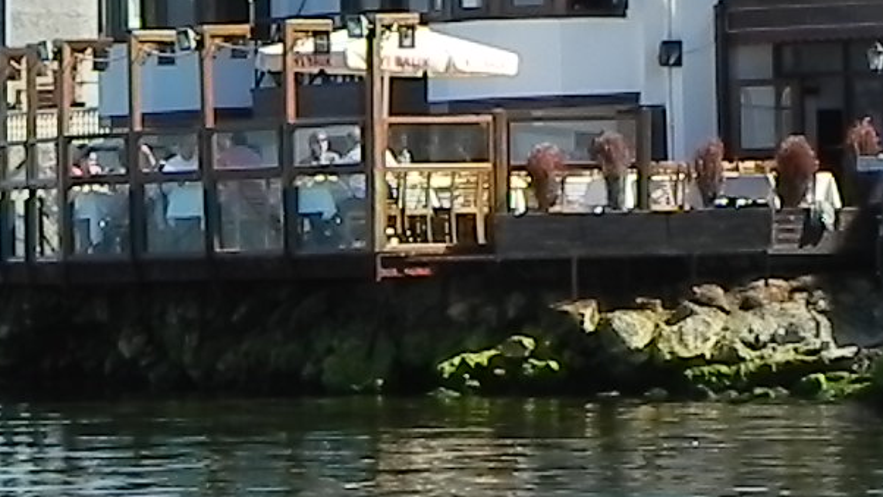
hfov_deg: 7.9
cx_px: 436
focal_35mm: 272
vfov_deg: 4.5
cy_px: 78
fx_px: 6370
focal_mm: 16.9
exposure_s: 1/222
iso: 160
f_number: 8
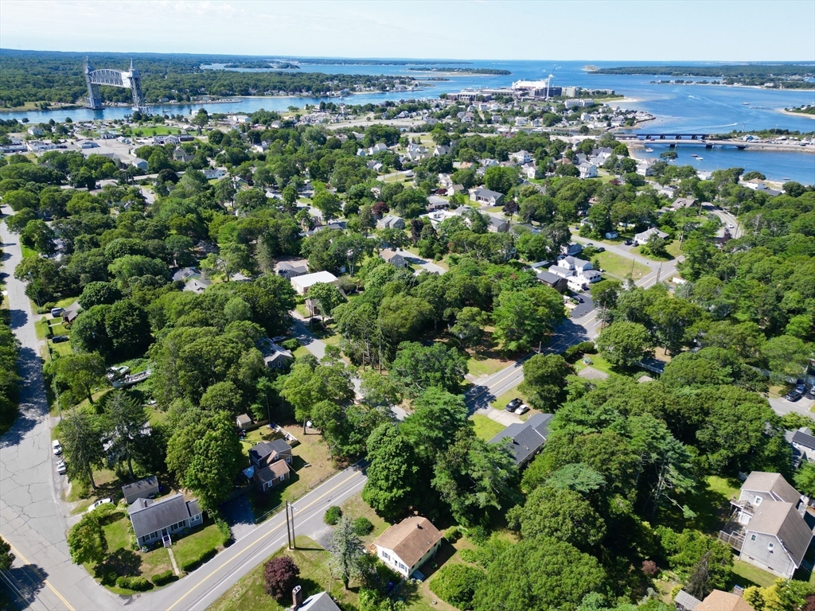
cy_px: 306
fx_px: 565
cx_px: 408
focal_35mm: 24
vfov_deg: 56.8
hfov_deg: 71.6
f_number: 1.7
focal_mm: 6.72
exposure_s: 1/2000
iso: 130
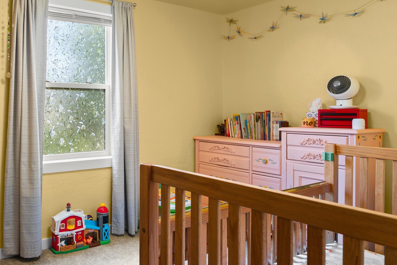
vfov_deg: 46.3
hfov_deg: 59.2
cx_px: 67
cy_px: 116
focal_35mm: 28
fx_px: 309
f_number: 8
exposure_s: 1/6
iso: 640
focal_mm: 16
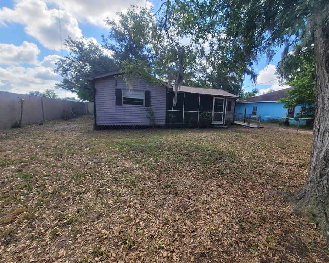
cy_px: 134
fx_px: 136
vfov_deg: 88.0
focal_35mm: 14
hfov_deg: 100.4
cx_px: 180
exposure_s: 1/803
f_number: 2.2
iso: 50
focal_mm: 2.2
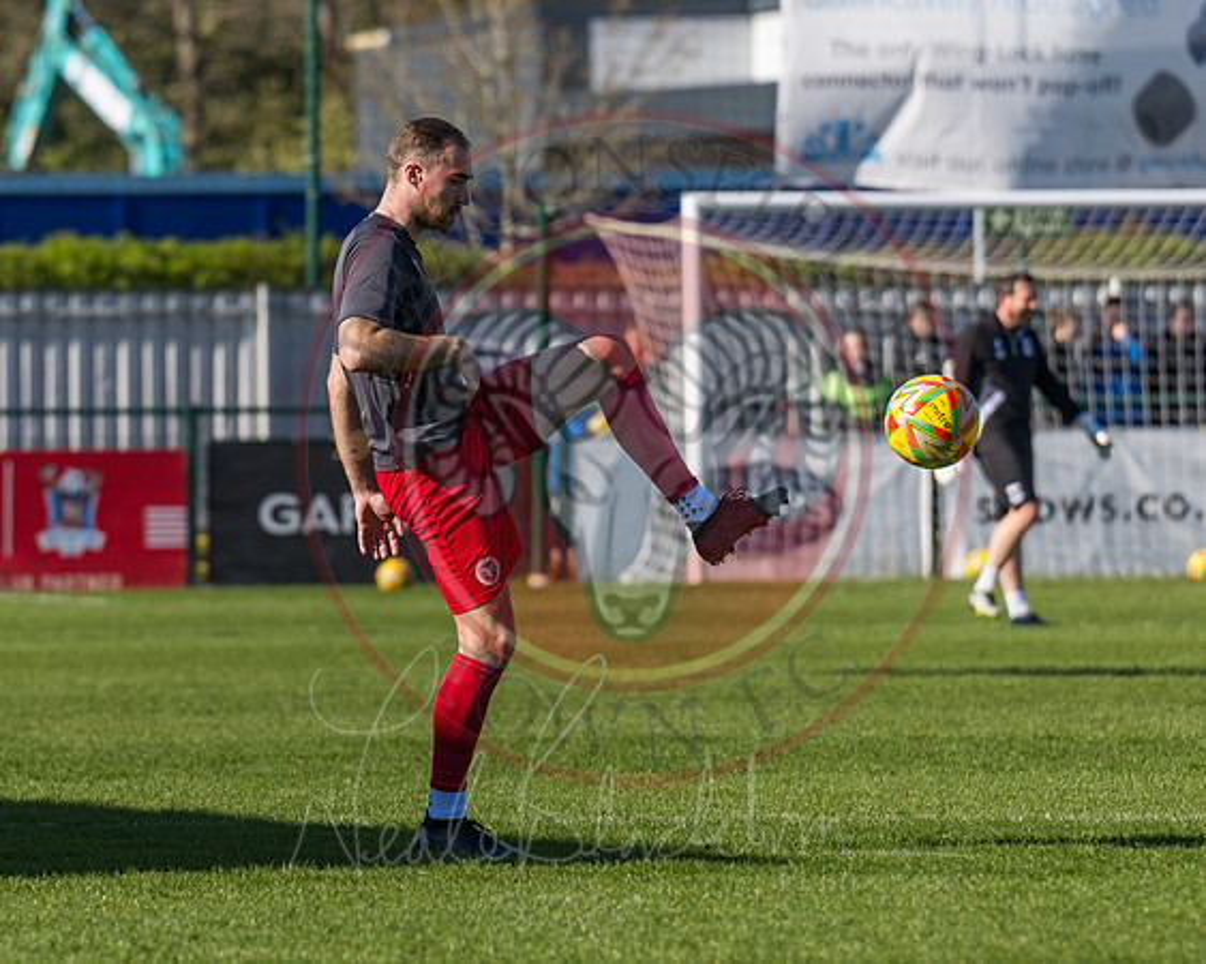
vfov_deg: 3.9
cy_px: 461
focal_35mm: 400
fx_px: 14280
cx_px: 357
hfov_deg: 4.8
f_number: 4
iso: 200
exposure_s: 1/2000
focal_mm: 200
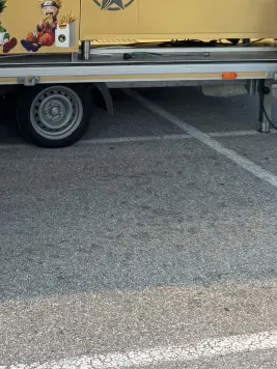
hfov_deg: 20.0
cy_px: -11
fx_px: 768
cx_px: 28
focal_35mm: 72
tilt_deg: -2.6
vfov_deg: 25.5
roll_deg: -1.9
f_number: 1.78
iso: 200
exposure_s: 1/87
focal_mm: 6.76
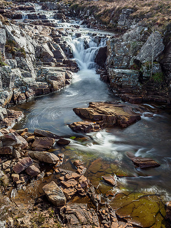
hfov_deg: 30.3
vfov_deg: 39.6
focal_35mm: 48
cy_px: 114
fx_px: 316
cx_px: 86
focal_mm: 24
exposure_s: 3.2
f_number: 11
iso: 200
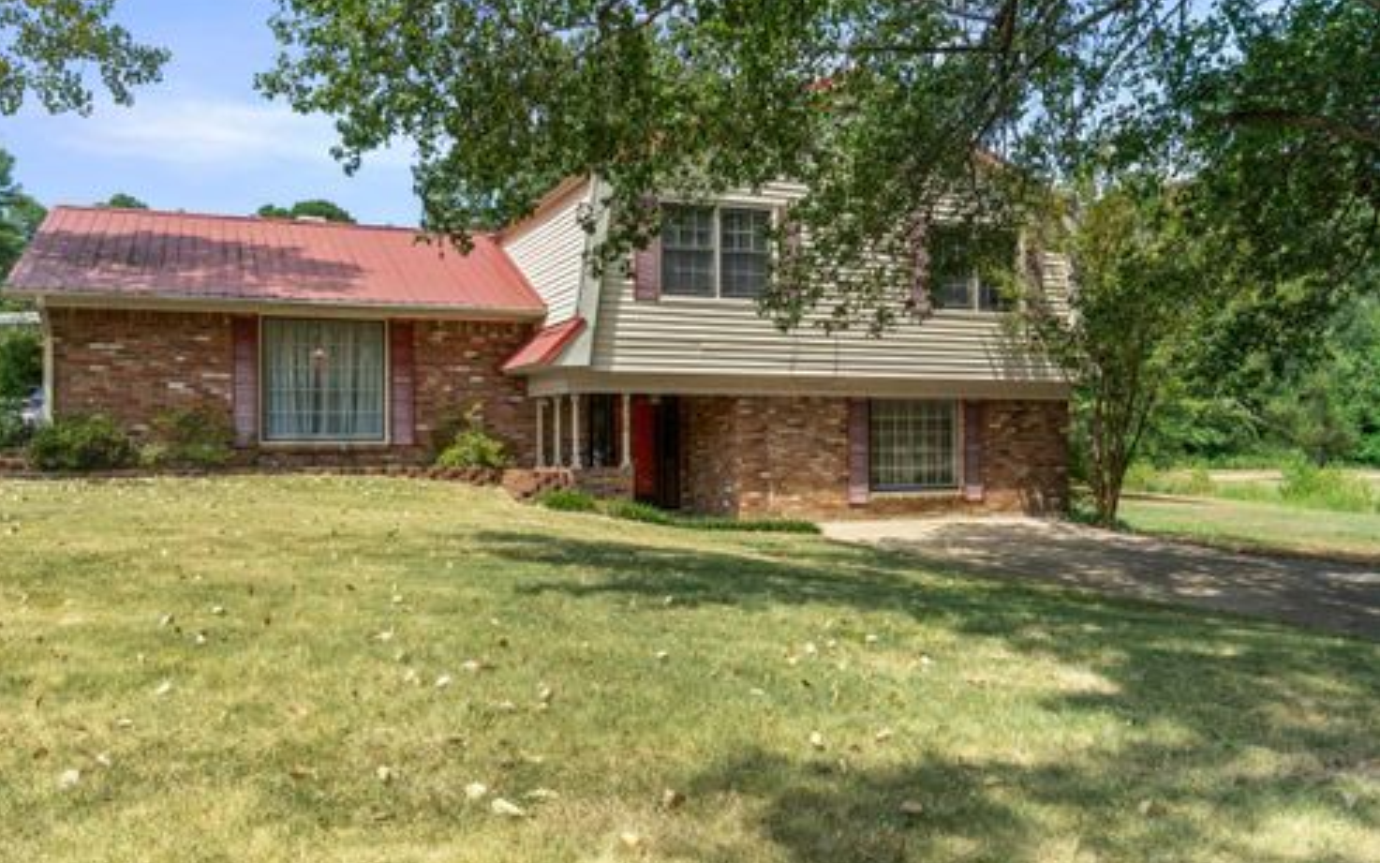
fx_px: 1053
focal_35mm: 28
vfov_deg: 44.5
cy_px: 451
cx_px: 680
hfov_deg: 66.5
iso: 400
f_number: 8
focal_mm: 18
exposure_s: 1/640
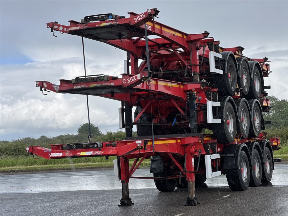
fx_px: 641
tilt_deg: +6.1
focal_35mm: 77
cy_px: 108
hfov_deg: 25.3
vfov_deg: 19.1
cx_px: 144
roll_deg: +3.5
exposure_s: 1/461
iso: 32
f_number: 2.8
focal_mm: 9
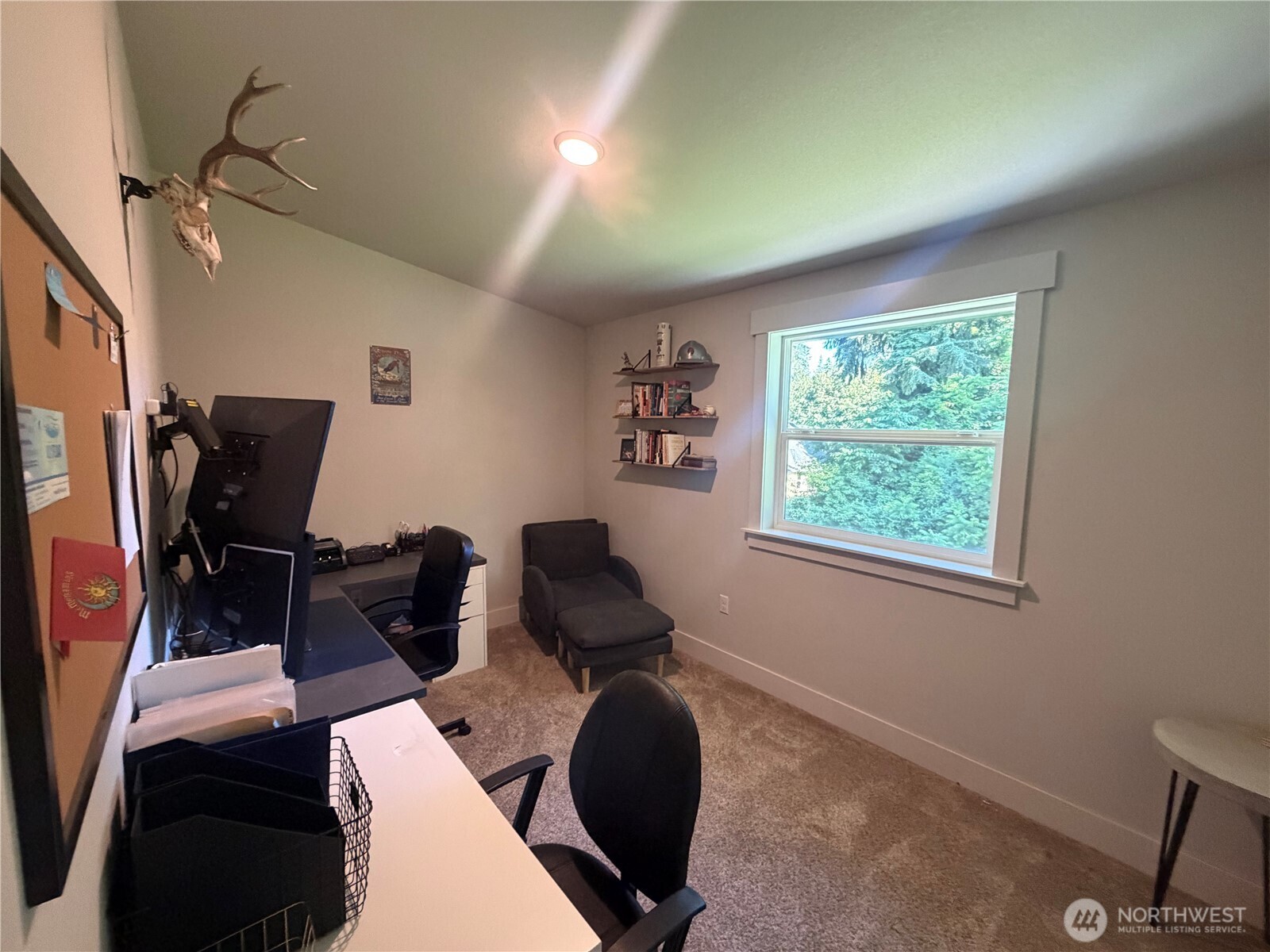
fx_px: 514
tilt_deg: -6.1
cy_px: 476
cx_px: 635
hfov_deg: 102.1
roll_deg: -0.7
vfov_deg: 85.7
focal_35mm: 14
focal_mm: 2.22
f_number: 2.2
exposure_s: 1/60
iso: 500
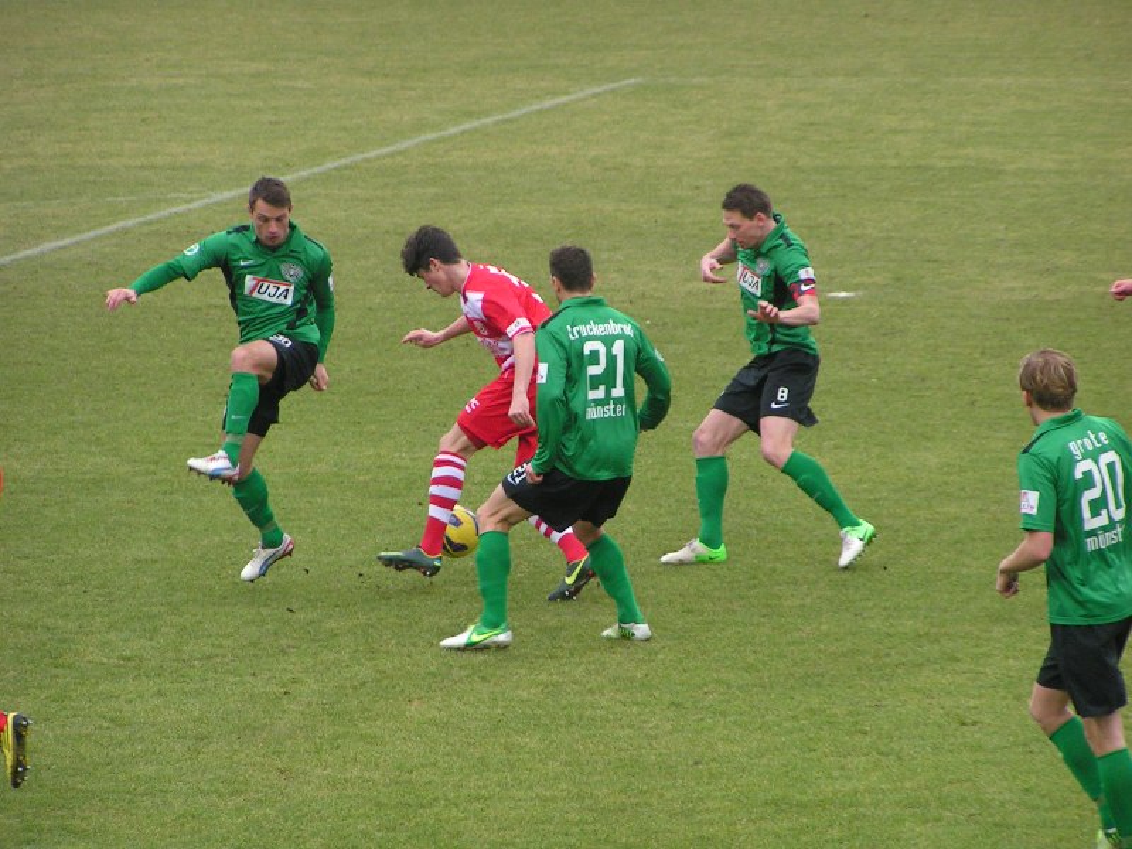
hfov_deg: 7.6
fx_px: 8470
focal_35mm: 259
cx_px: 566
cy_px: 424
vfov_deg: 5.7
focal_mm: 39.6
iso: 125
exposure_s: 1/400
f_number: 3.5
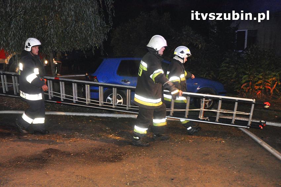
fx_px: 257
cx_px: 140
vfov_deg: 39.9
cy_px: 94
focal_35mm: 33
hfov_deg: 57.3
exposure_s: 1/60
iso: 2500
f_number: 5.6
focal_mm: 22
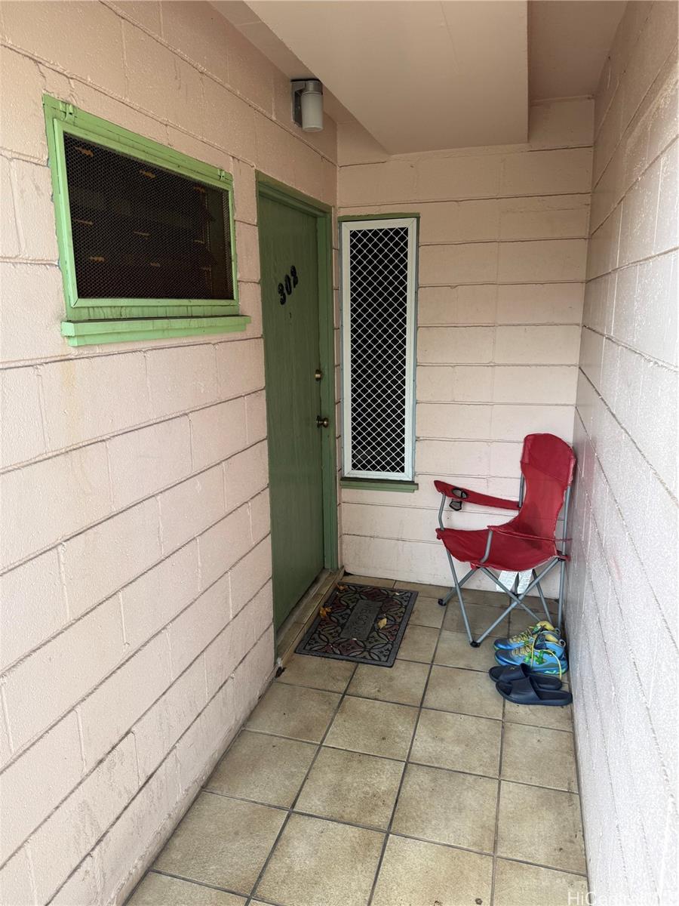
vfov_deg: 71.6
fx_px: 628
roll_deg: +0.6
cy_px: 453
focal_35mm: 24
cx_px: 340
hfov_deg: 56.8
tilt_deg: -10.9
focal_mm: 6.76
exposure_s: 1/166
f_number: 1.78
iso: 64
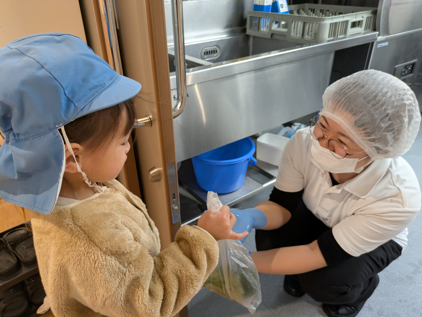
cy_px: 158
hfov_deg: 69.4
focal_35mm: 25
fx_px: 305
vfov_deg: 54.9
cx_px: 211
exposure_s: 1/100
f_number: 1.89
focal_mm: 5.43
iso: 378
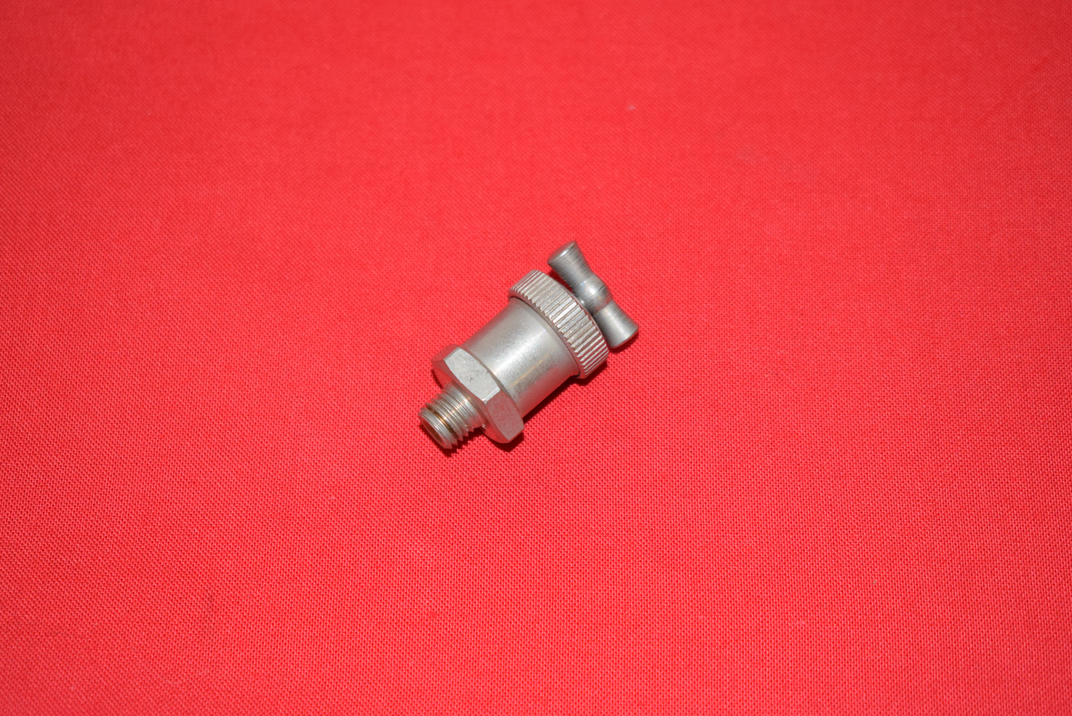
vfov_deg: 20.2
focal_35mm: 68
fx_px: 2010
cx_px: 536
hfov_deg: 29.9
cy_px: 358
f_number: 5
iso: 1250
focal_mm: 45
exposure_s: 1/200
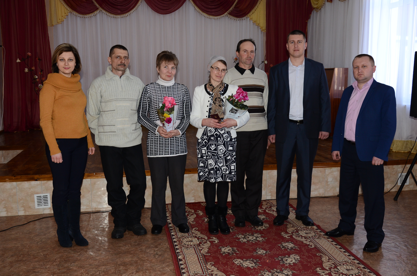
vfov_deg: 35.3
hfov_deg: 51.4
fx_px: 433
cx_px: 208
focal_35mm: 38
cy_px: 138
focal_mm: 25
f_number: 5.6
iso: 640
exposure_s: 1/80
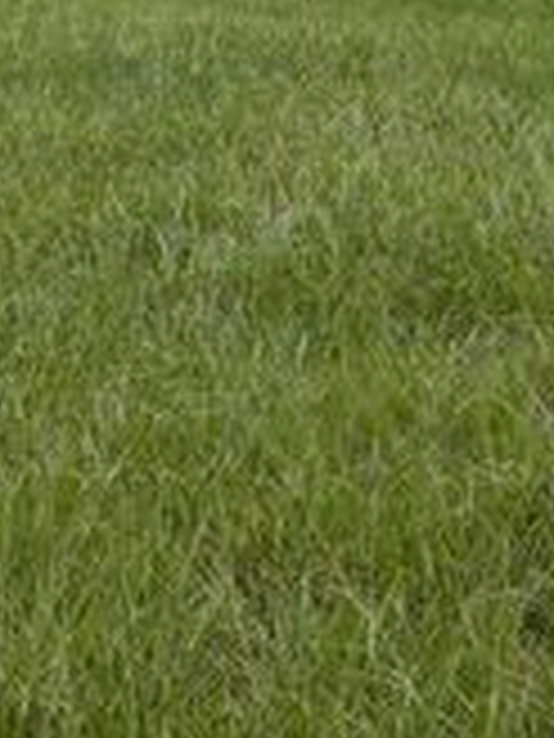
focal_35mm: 106
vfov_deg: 17.3
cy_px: -241
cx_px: 266
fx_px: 2262
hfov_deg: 14.0
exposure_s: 1/4065
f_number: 1.6
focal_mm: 5.96
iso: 50
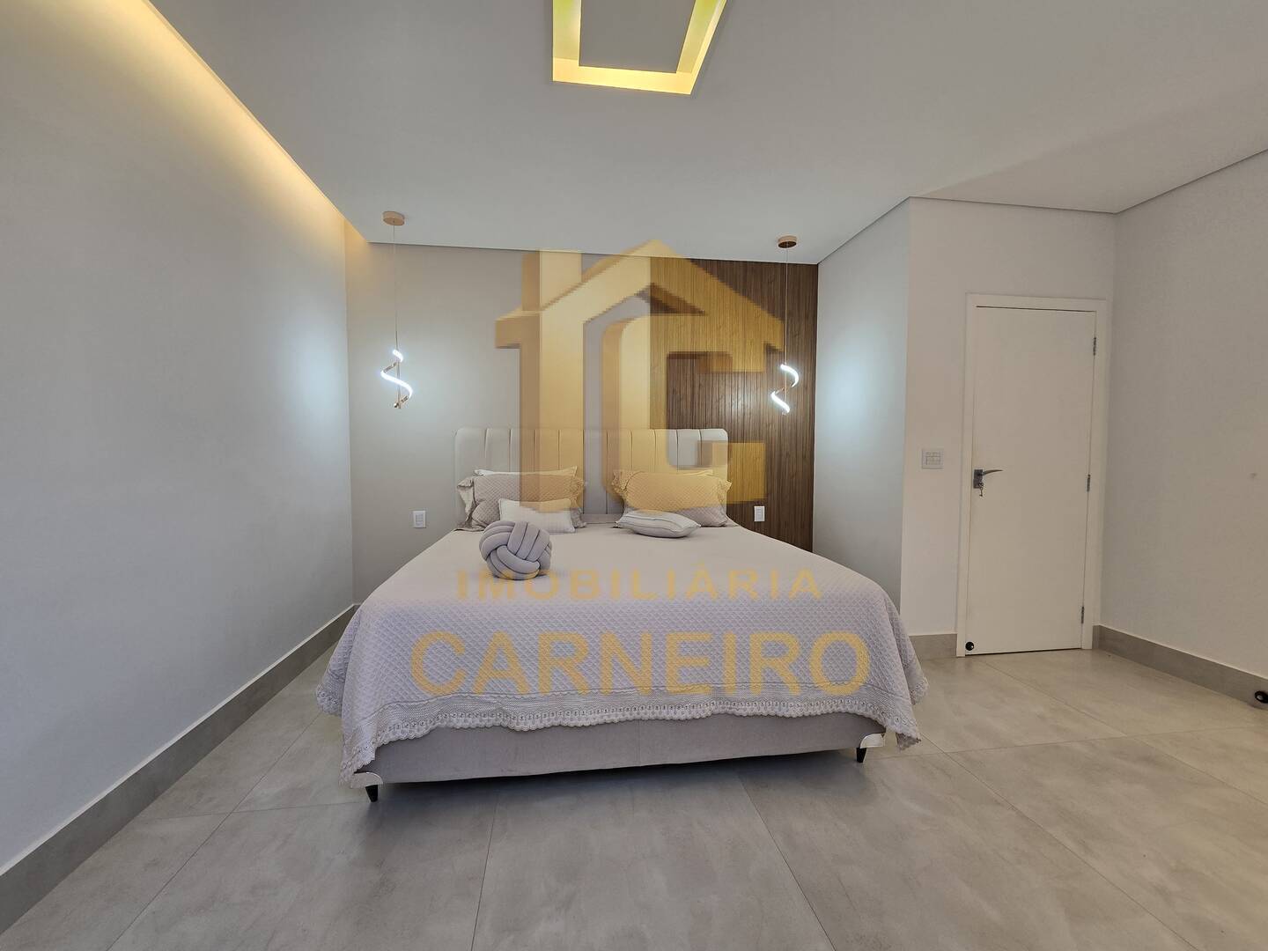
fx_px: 476
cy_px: 476
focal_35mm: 13
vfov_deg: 89.9
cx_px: 634
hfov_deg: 106.2
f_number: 2.2
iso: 80
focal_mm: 2.2
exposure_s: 1/60
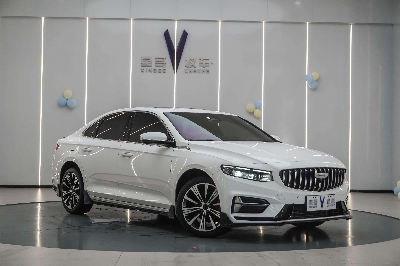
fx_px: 617
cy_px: 133
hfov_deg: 35.9
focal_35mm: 56
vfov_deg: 24.4
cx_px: 200
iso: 640
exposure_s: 1/125
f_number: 6.3
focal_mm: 37
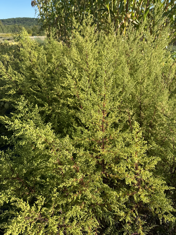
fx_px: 163
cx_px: 88
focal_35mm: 24
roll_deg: +2.2
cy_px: 118
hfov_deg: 56.8
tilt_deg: -27.6
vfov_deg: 71.6
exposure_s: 1/1692
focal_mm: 6.86
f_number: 1.78
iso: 80
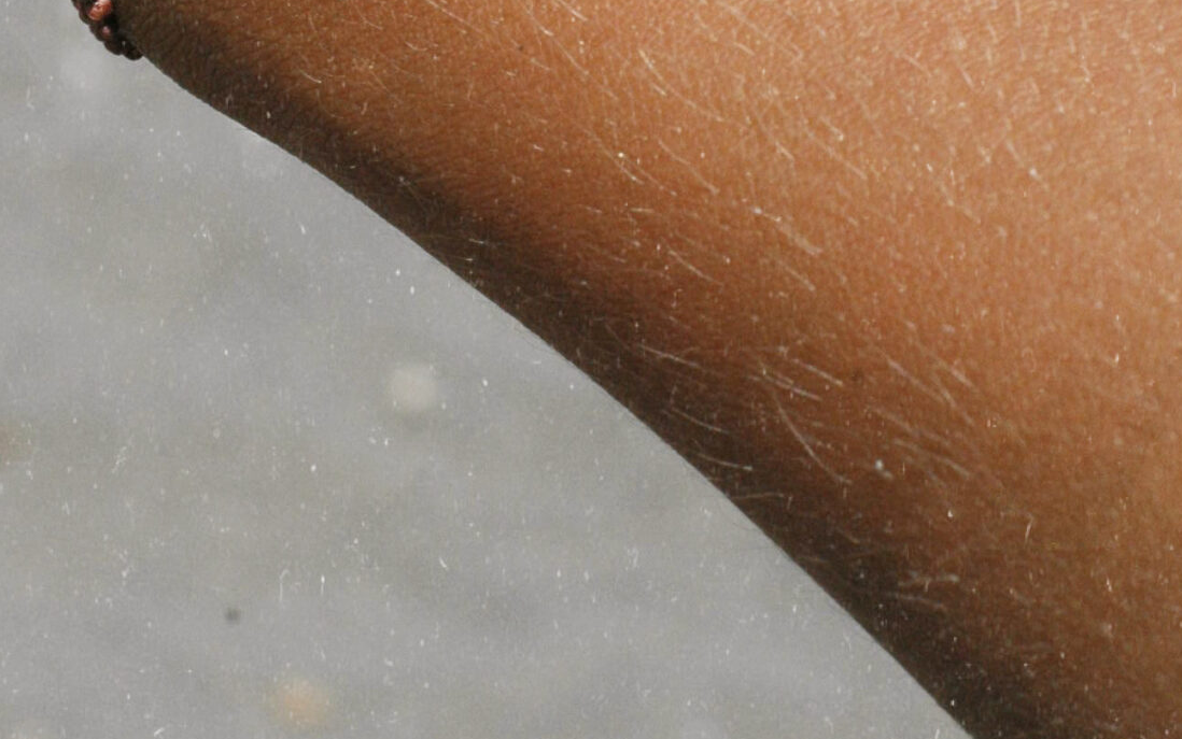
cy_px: -527
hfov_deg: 11.8
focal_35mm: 178
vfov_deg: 7.2
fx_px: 5736
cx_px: 424
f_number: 14
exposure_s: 1/800
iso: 640
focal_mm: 50
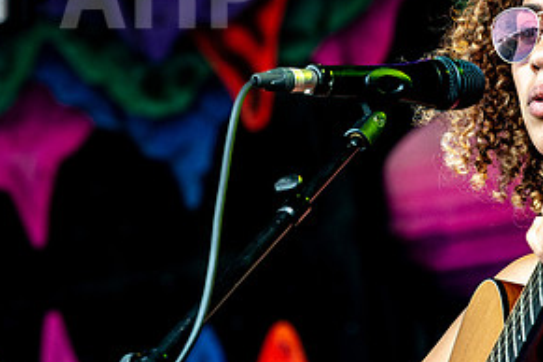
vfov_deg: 5.1
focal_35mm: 270
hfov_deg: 7.6
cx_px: 584
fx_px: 4072
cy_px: 167
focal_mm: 120
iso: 1800
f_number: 5.6
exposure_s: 1/800
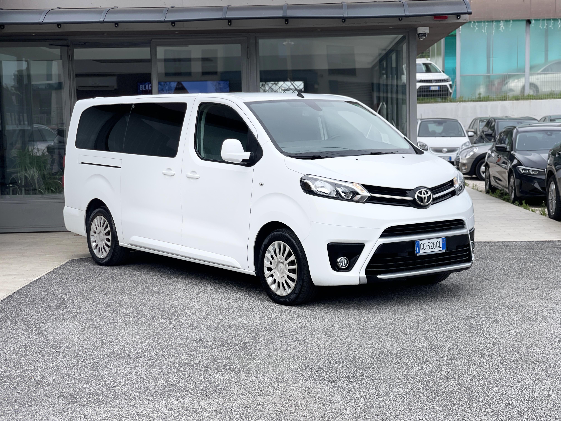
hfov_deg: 30.3
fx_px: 1037
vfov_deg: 22.9
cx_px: 280
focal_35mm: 64
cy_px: 210
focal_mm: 7.5
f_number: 2.2
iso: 32
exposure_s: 1/523
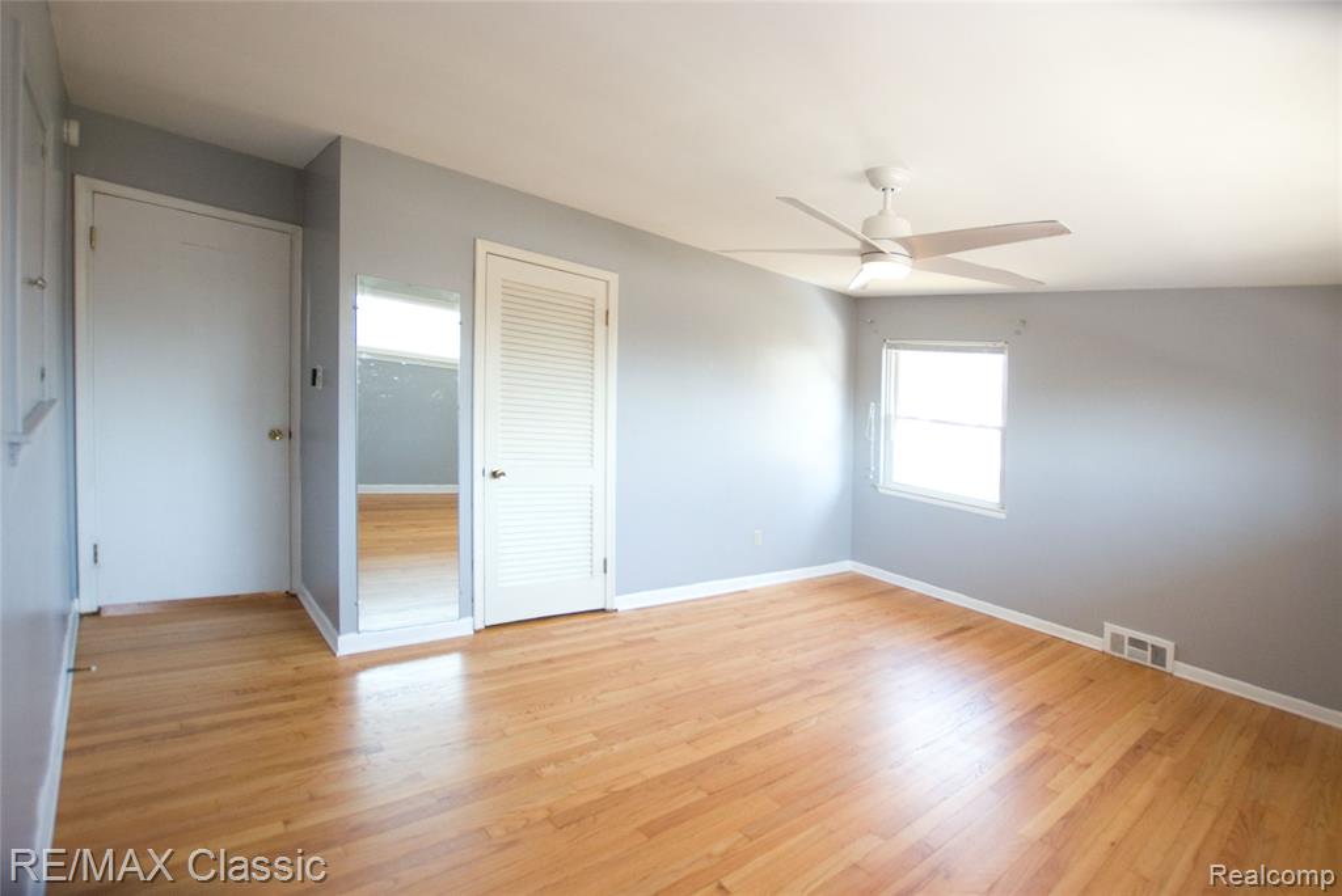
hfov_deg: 100.4
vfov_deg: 77.4
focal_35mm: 15
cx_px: 671
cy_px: 448
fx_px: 559
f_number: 3.5
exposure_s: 1/60
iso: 640
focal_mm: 10
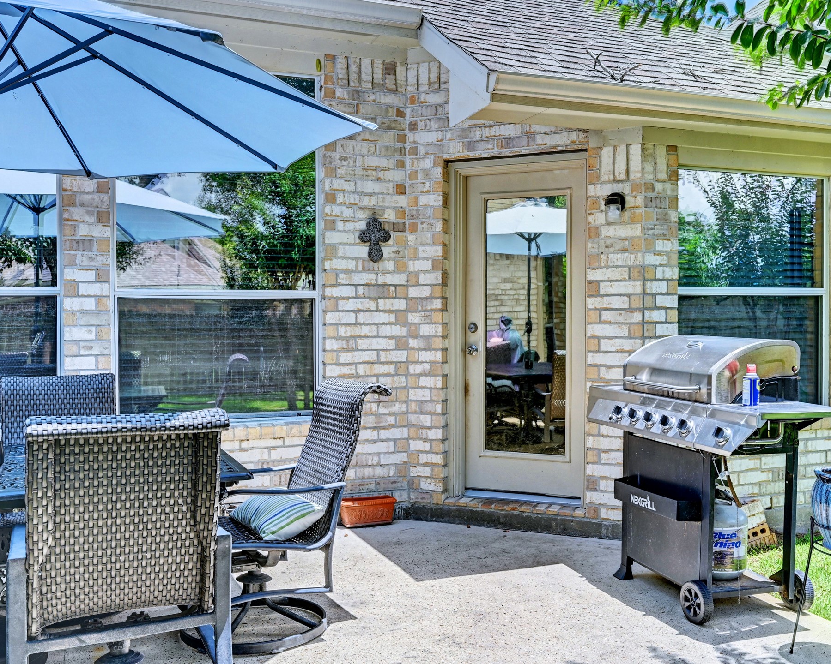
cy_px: 331
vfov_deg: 43.4
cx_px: 461
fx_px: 836
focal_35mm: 34
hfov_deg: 52.7
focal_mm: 30
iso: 400
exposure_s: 1/320
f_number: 8
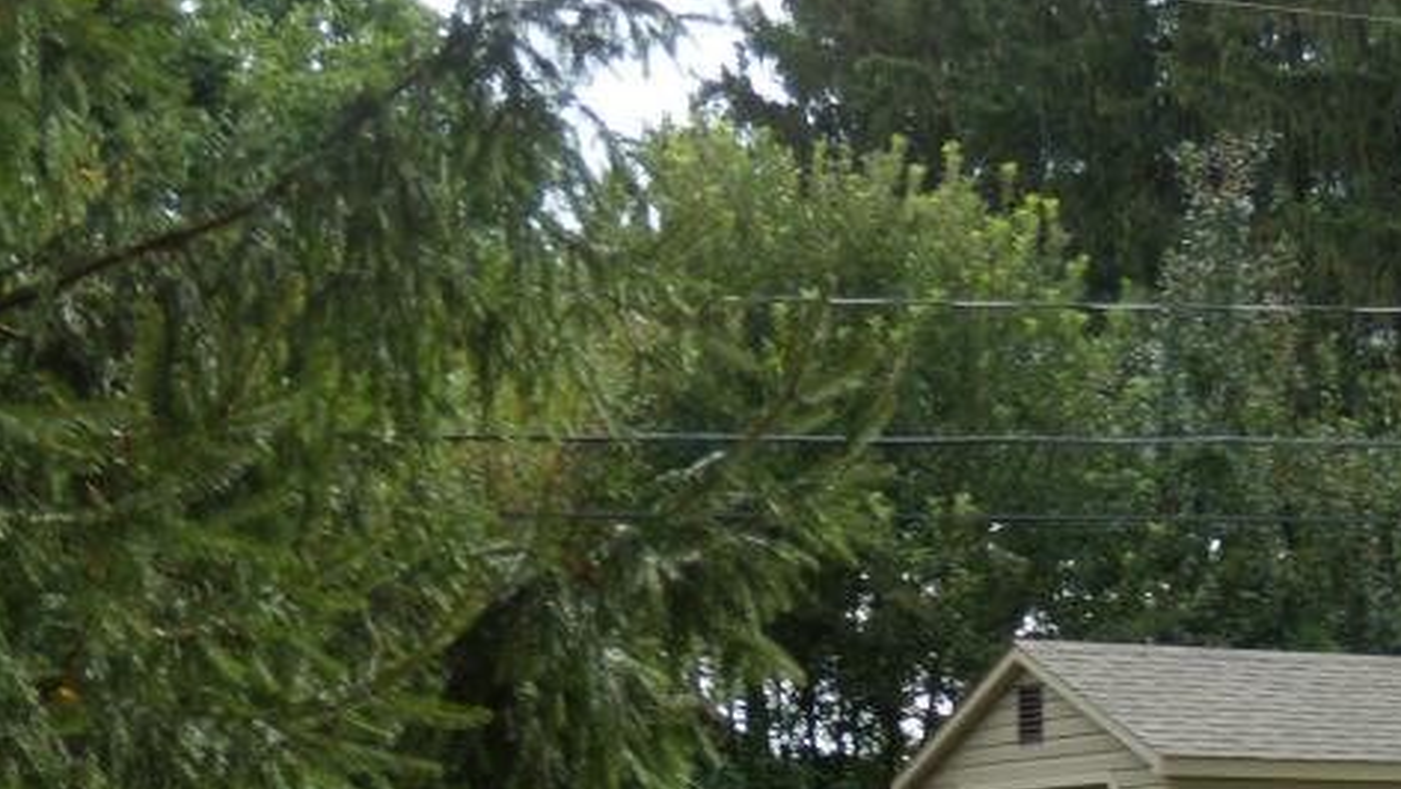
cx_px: 1321
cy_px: 1083
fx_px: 3159
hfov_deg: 24.1
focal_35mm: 85
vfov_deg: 13.6
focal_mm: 6.4
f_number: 3.6
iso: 80
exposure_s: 1/100
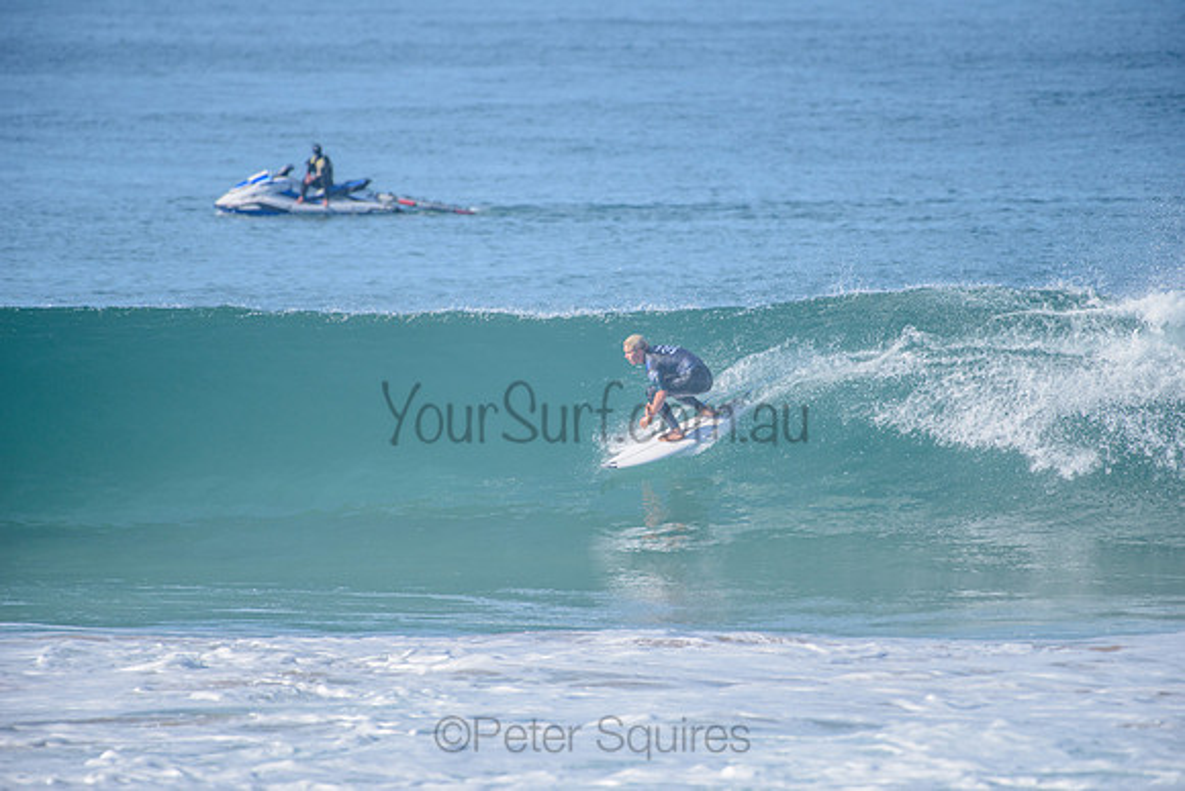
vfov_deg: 2.8
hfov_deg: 4.1
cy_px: 396
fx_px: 16461
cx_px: 592
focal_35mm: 500
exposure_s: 1/2500
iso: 360
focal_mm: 500
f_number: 5.6
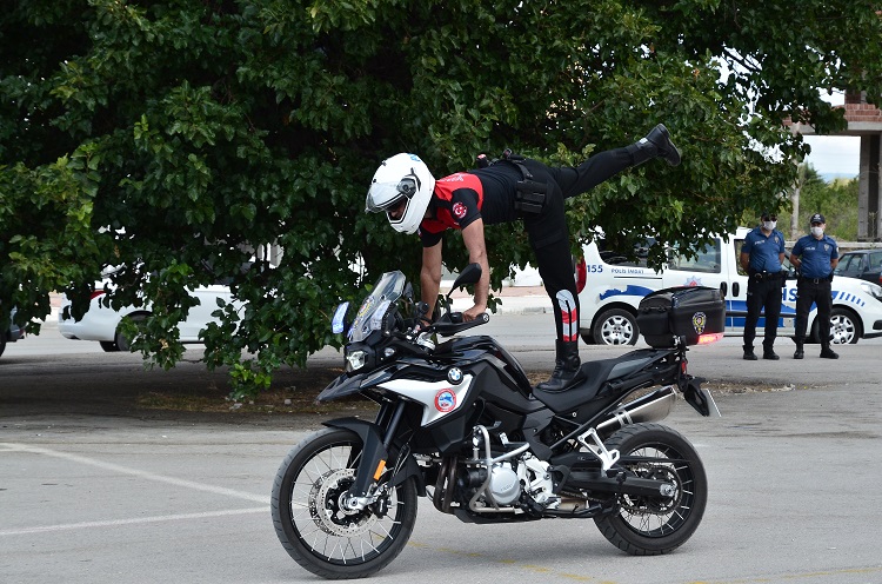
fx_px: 2383
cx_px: 441
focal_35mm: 98
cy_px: 292
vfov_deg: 14.0
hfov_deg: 21.0
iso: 500
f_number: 7.1
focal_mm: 65
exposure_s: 1/800
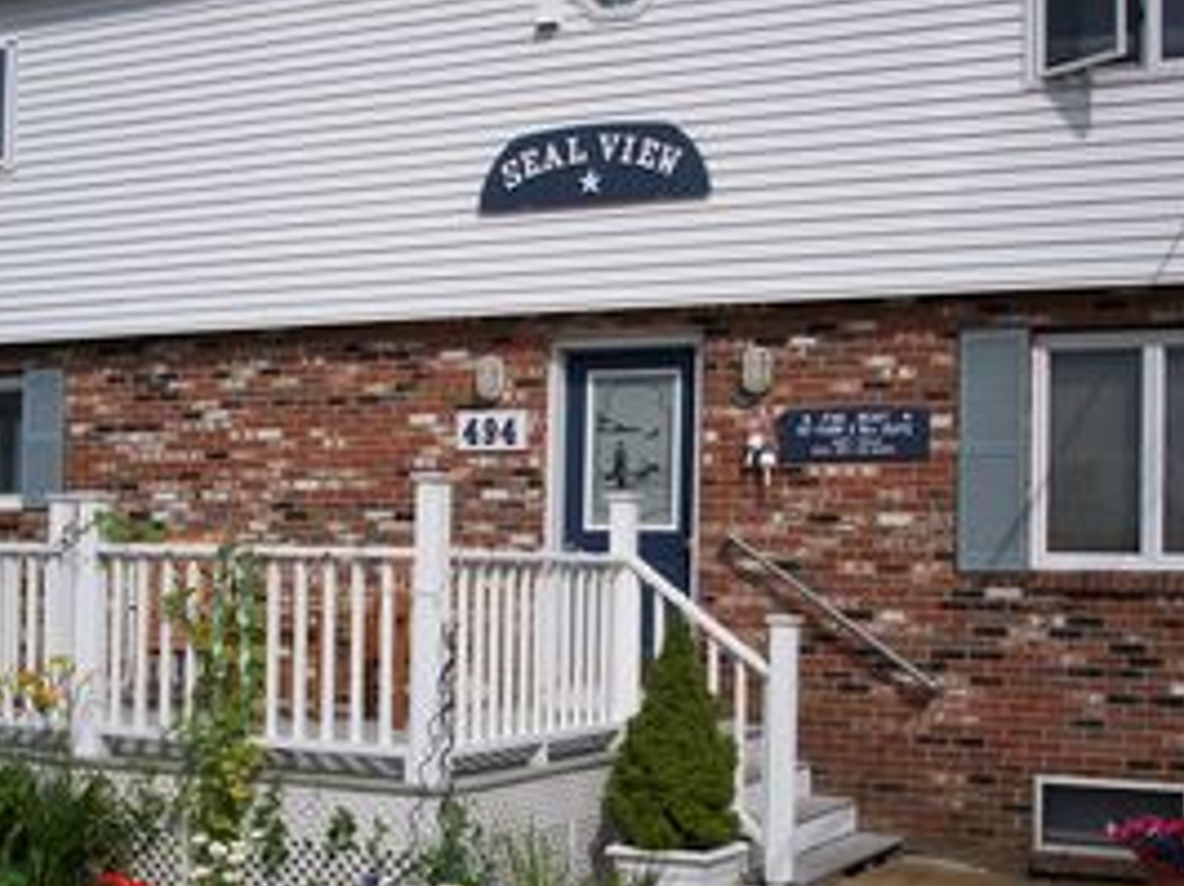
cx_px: 481
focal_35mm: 54
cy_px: 561
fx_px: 1845
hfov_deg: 35.5
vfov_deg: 26.9
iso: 100
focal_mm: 8
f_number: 5.6
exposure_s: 1/1500
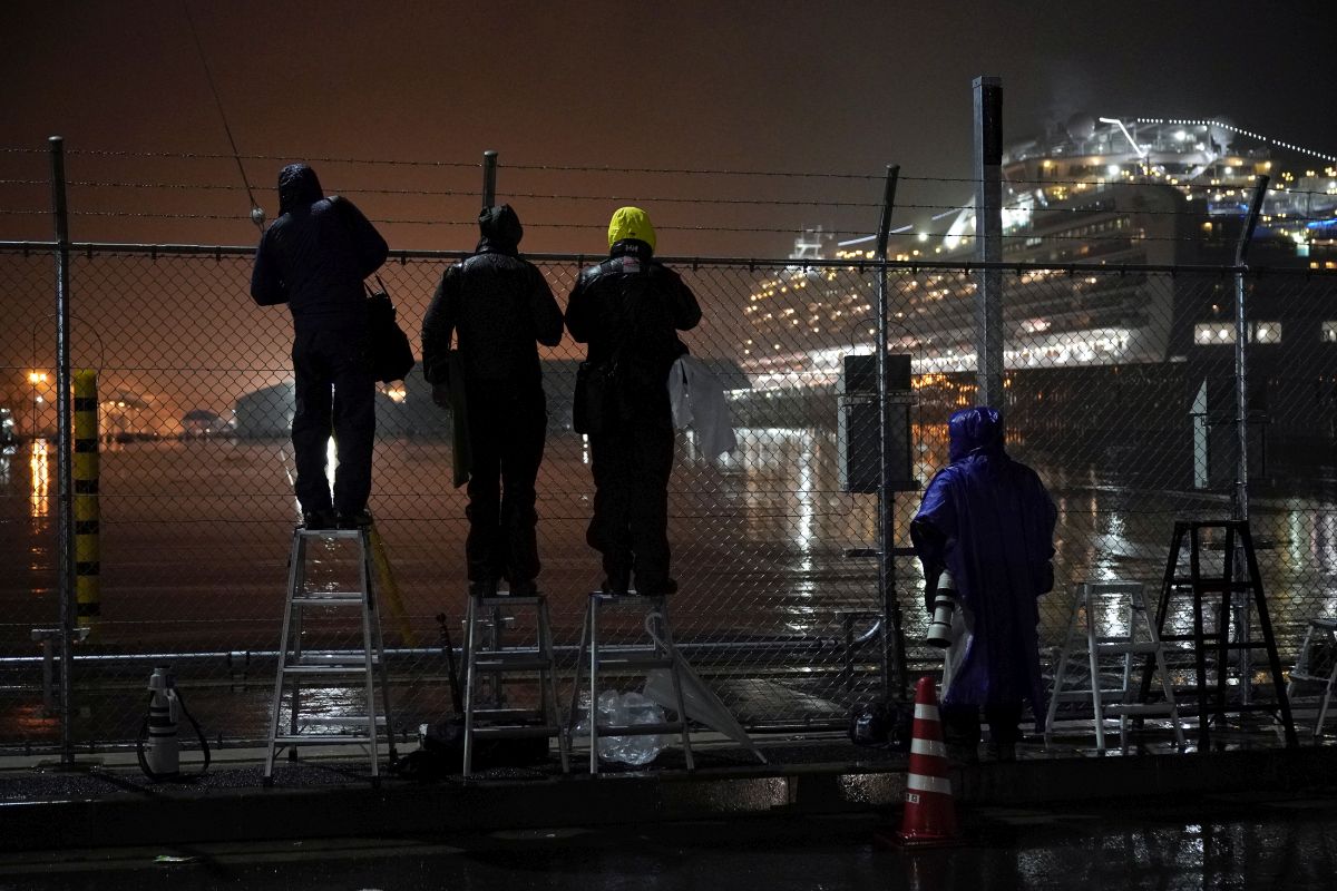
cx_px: 668
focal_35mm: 48
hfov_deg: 41.1
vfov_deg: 28.1
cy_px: 446
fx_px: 1783
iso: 6400
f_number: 2.8
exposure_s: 1/250
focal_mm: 48
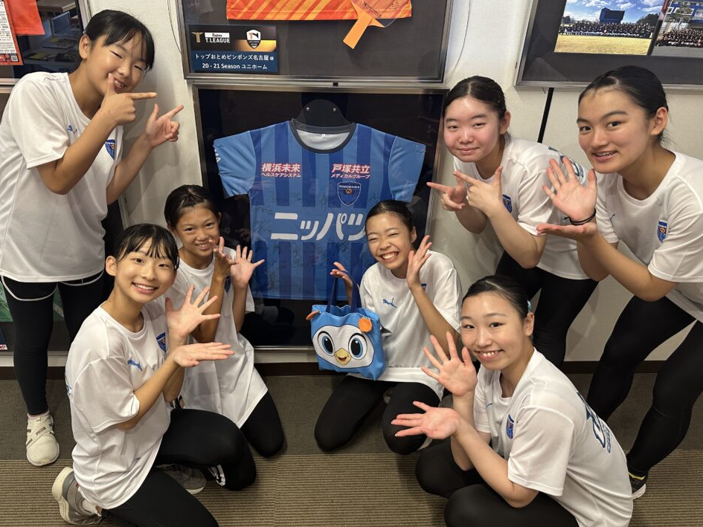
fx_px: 528
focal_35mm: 26
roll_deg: -0.7
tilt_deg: -29.1
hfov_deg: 67.2
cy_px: 257
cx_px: 325
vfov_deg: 53.1
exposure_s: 1/50
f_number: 1.78
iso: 200
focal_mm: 6.86
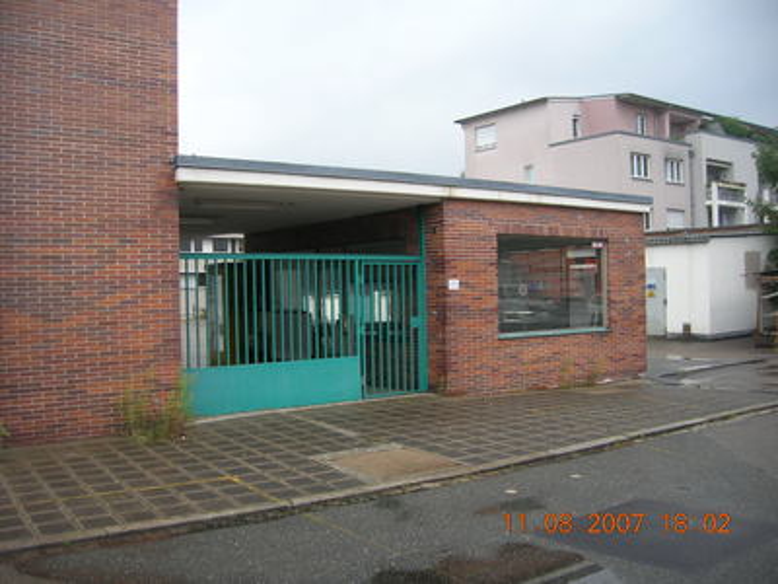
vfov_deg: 41.8
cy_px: 292
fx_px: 764
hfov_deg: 54.0
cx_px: 389
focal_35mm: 34
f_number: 2.9
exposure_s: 1/34.5
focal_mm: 5.7
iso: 50
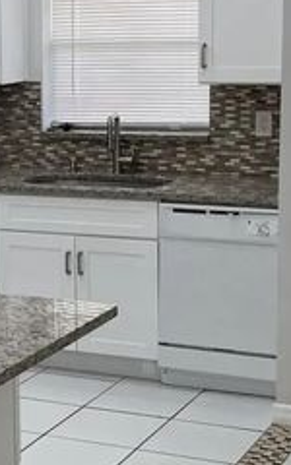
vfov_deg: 21.2
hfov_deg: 13.2
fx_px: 1244
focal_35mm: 98
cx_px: 6
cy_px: 210
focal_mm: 5.1
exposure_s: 1/120
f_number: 1.6
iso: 40
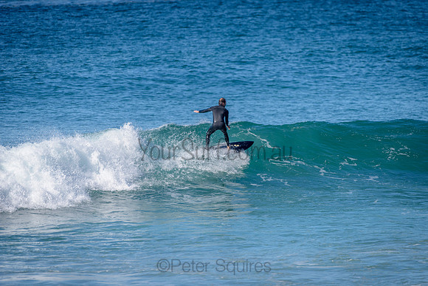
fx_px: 5946
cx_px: 214
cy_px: 143
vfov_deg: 2.8
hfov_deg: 4.1
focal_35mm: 500
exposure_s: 1/2000
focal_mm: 500
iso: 160
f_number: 5.6
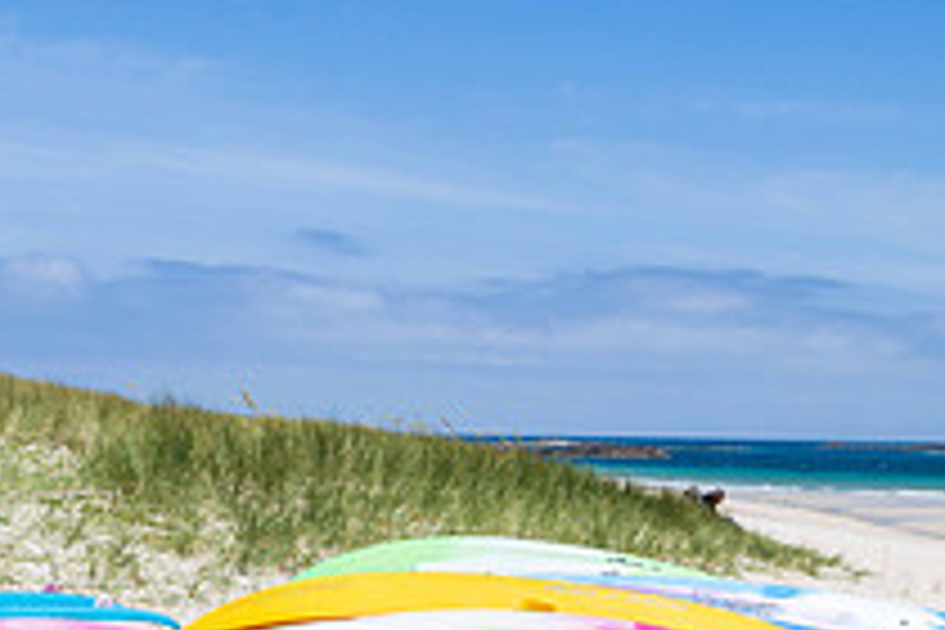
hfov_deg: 26.7
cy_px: 839
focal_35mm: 69
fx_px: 1811
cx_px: 1062
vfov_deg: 18.3
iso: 100
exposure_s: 1/250
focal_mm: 25
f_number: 8
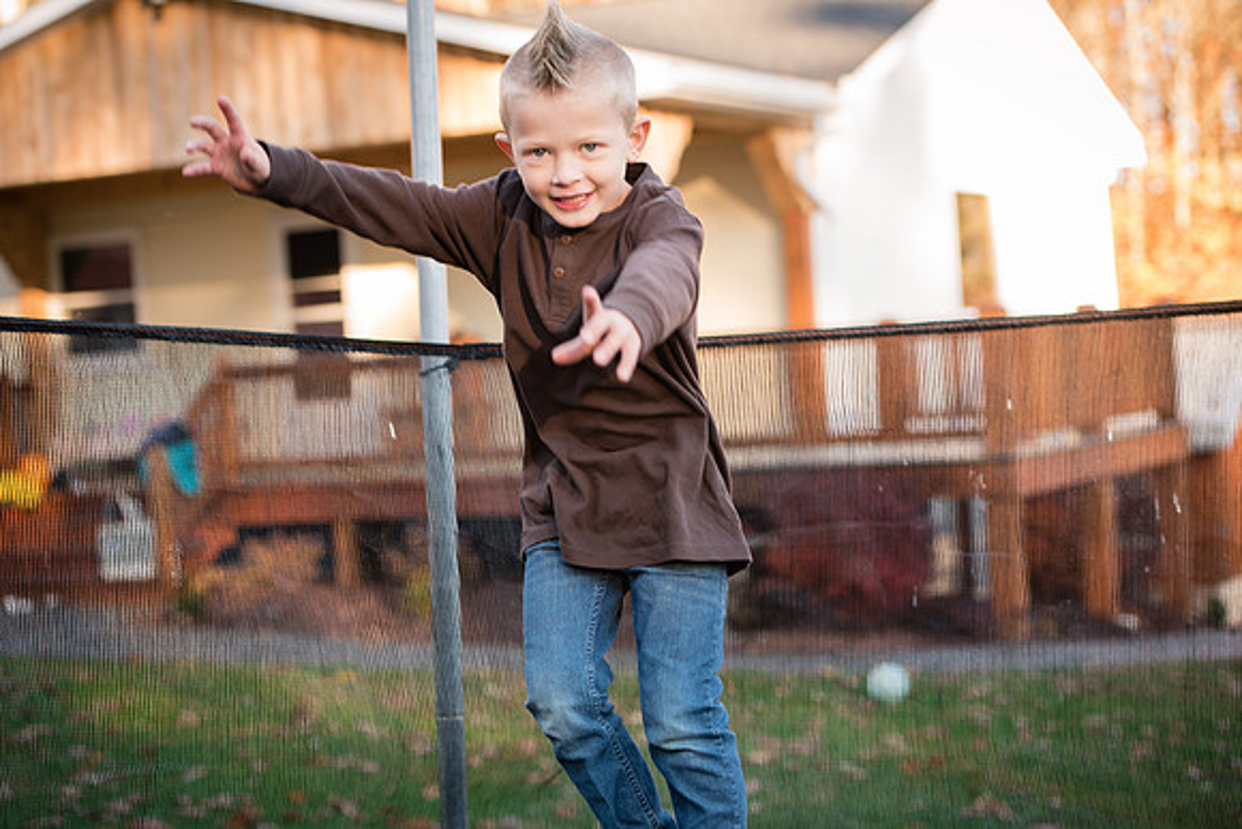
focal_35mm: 78
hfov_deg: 26.0
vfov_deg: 17.5
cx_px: 621
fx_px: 2692
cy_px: 414
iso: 500
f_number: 3.5
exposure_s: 1/250
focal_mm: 78
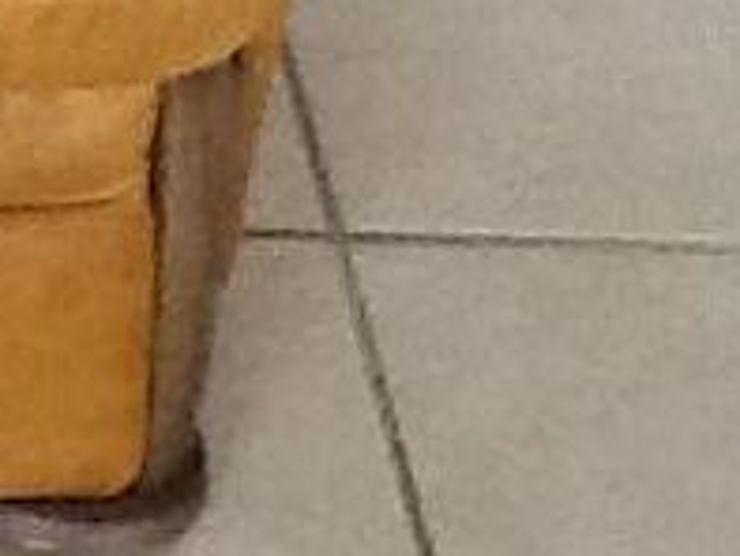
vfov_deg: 6.3
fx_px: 4770
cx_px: -312
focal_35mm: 223
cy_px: -796
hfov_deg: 8.7
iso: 160
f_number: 2.4
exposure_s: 1/30
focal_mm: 2.03
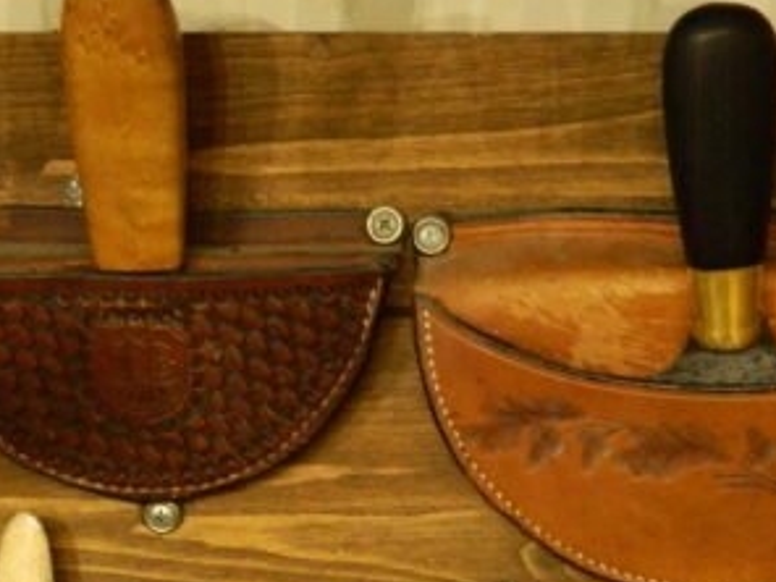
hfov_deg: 13.2
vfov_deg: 9.9
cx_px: 79
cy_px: 663
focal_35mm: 148
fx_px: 3318
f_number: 3.8
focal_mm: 10.2
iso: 400
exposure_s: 1/13
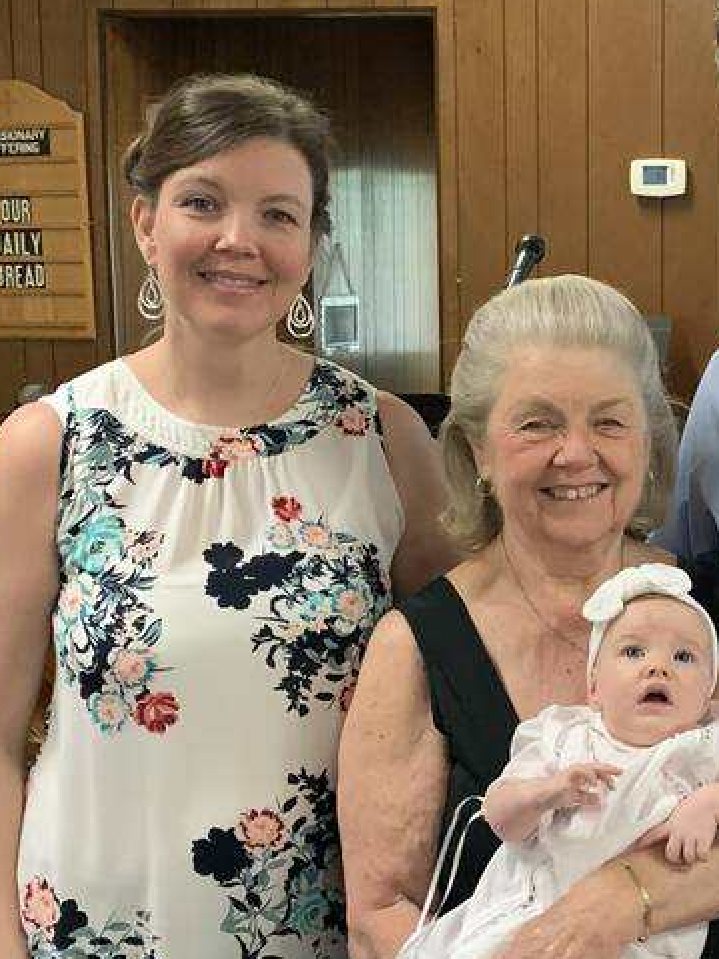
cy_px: 503
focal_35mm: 65
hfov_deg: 21.9
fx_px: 1800
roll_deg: -0.3
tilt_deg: -8.1
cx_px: 685
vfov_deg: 29.8
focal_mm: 4.25
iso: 250
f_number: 1.8
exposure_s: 1/40
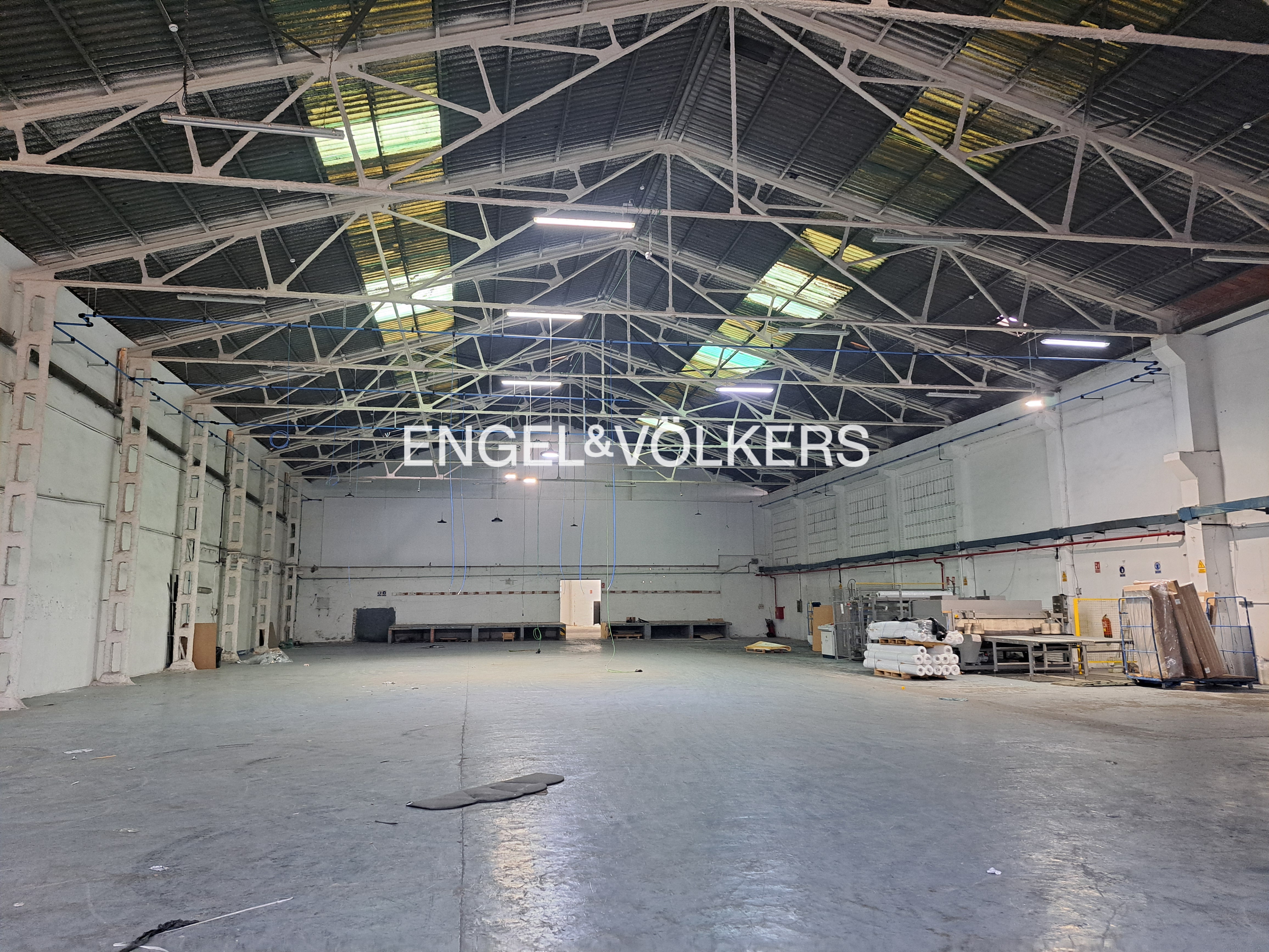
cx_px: 634
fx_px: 880
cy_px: 476
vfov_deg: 56.8
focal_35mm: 24
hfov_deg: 71.6
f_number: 1.8
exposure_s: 1/50
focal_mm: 5.23
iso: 250
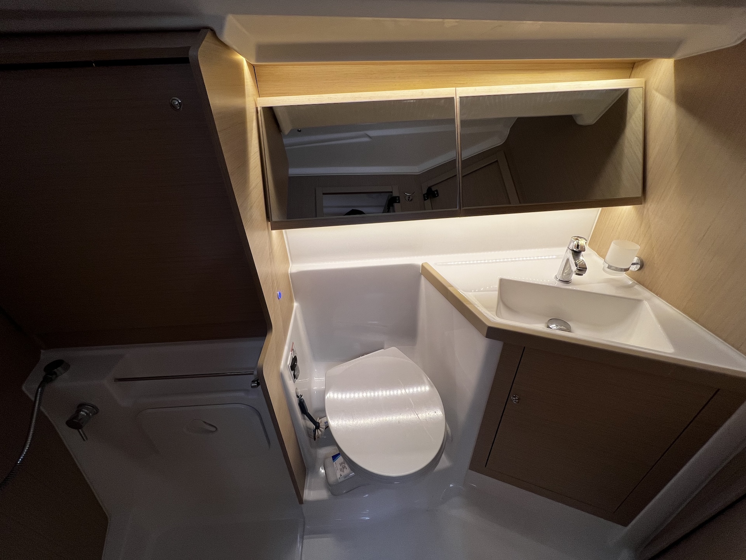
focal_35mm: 13
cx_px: 373
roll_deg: +2.1
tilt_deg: -33.4
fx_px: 280
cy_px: 280
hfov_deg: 106.2
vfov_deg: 89.9
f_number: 1.8
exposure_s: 1/99
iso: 64
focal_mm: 1.57
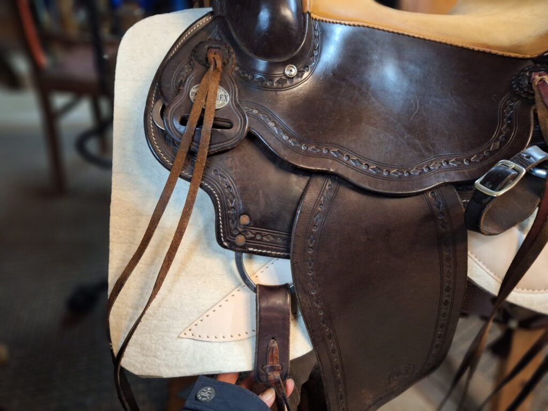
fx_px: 364
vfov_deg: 58.9
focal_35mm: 23
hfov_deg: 73.9
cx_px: 274
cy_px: 206
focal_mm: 5.54
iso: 400
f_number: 1.8
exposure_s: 1/25
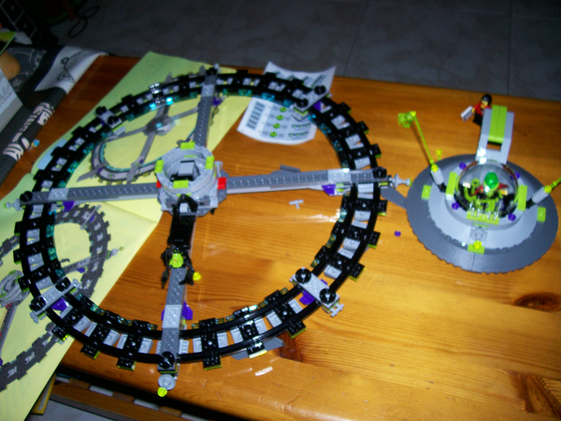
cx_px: 280
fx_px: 551
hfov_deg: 54.0
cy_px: 210
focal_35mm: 34
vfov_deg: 41.8
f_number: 2.7
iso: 80
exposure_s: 1/64
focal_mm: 5.6
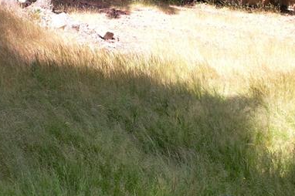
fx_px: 483
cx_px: 27
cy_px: 8
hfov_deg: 32.2
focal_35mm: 59
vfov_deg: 22.2
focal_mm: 8.38
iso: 100
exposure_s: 1/25
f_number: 2.8
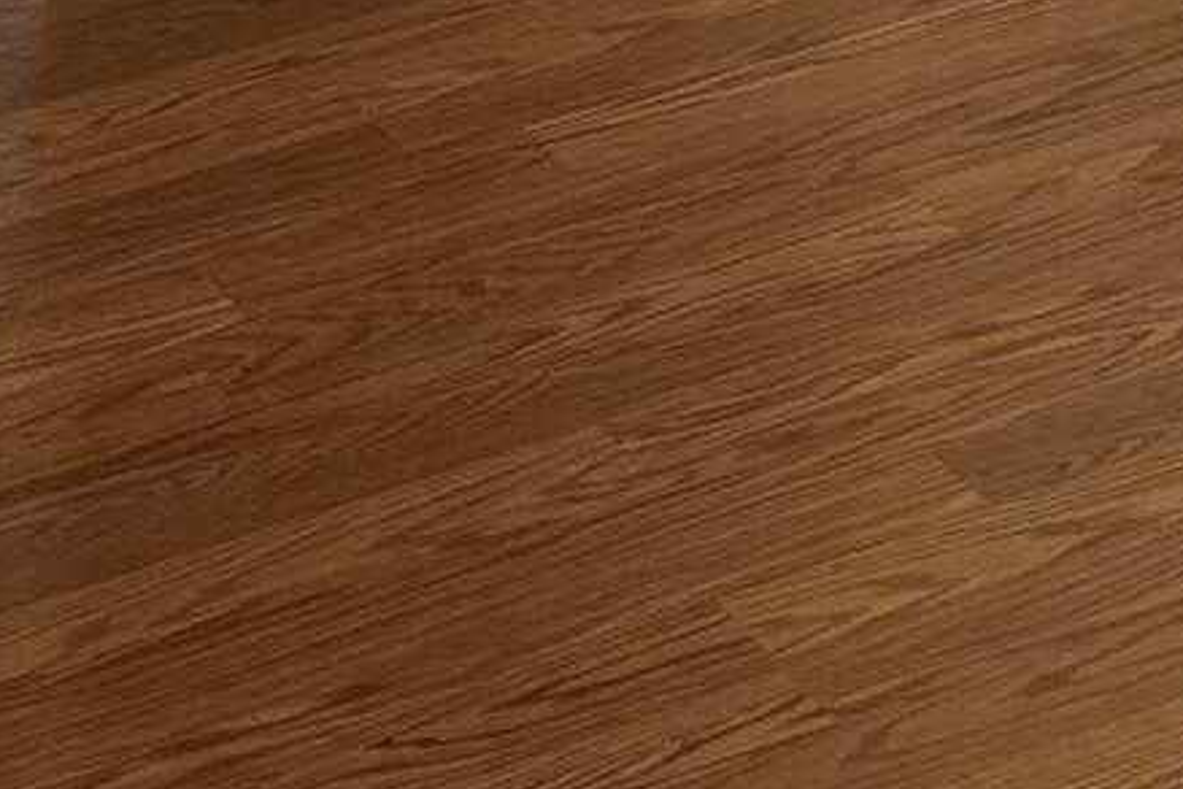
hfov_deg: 10.9
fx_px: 5619
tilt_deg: -2.8
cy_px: -2043
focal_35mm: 171
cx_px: 2380
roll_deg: +1.0
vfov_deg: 6.8
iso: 80
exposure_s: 1/120
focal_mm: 6.86
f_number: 1.78
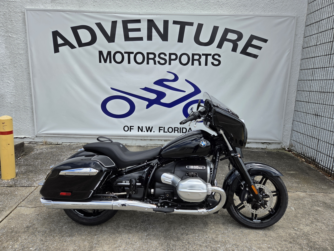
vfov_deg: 58.9
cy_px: 126
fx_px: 222
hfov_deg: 73.9
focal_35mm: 23
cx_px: 167
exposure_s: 1/3067
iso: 80
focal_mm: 5.4
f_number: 1.8
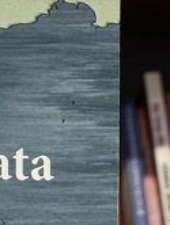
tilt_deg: +1.0
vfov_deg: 6.3
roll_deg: -1.5
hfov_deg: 4.7
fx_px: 2057
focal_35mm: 315
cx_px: -126
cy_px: 177
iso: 160
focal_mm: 9
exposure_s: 1/99
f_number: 2.8
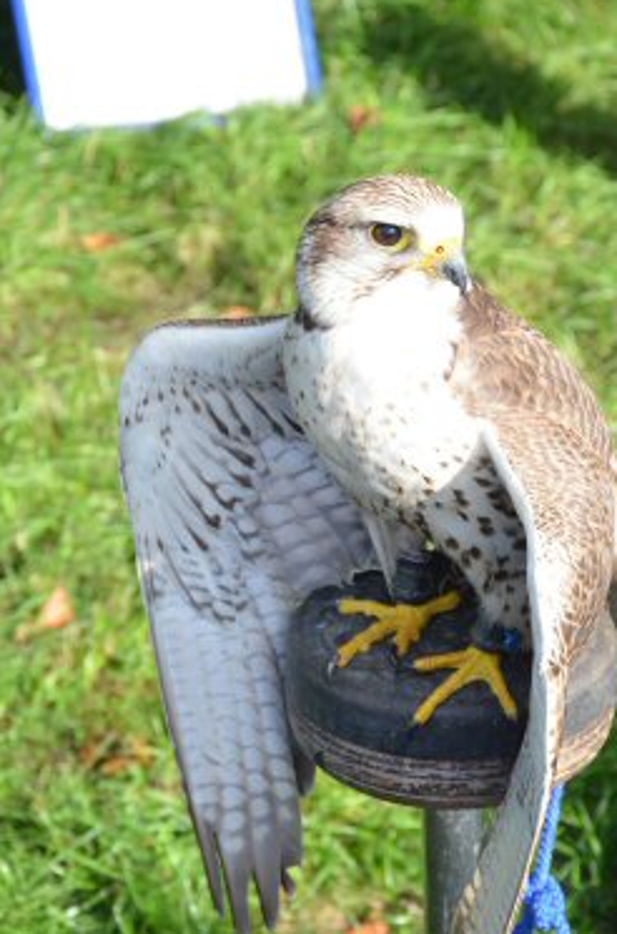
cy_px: 554
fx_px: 3309
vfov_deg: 16.0
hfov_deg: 10.6
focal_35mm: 128
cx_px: 371
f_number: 8
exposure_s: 1/500
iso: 1600
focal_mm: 70
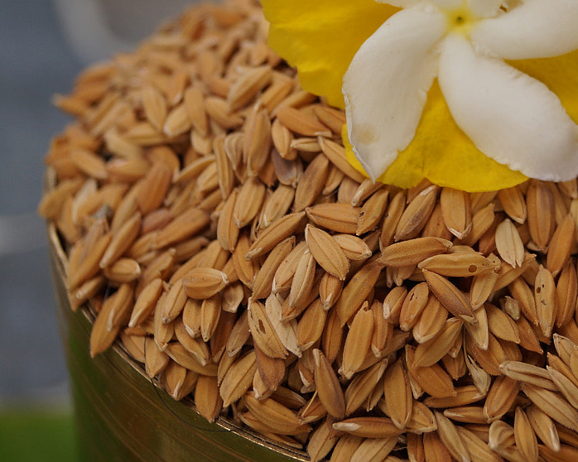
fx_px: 2206
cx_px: 421
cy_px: 179
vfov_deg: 12.0
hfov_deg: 14.9
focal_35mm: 129
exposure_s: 1/160
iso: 160
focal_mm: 40
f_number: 5
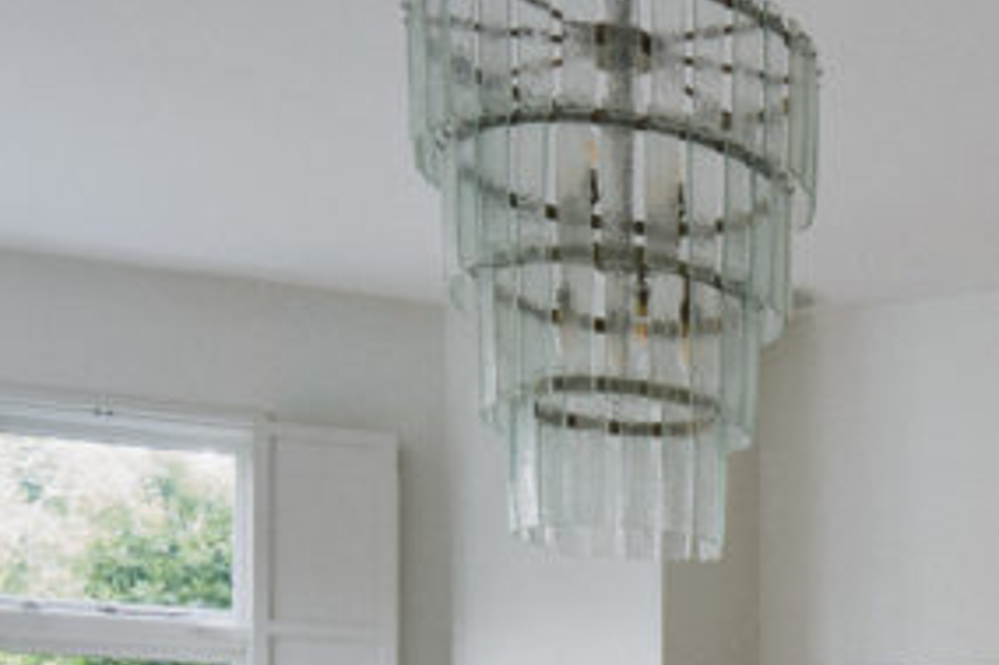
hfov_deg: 26.4
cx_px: 1294
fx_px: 1803
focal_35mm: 65
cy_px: 873
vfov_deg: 19.3
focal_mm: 16
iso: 200
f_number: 10
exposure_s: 2
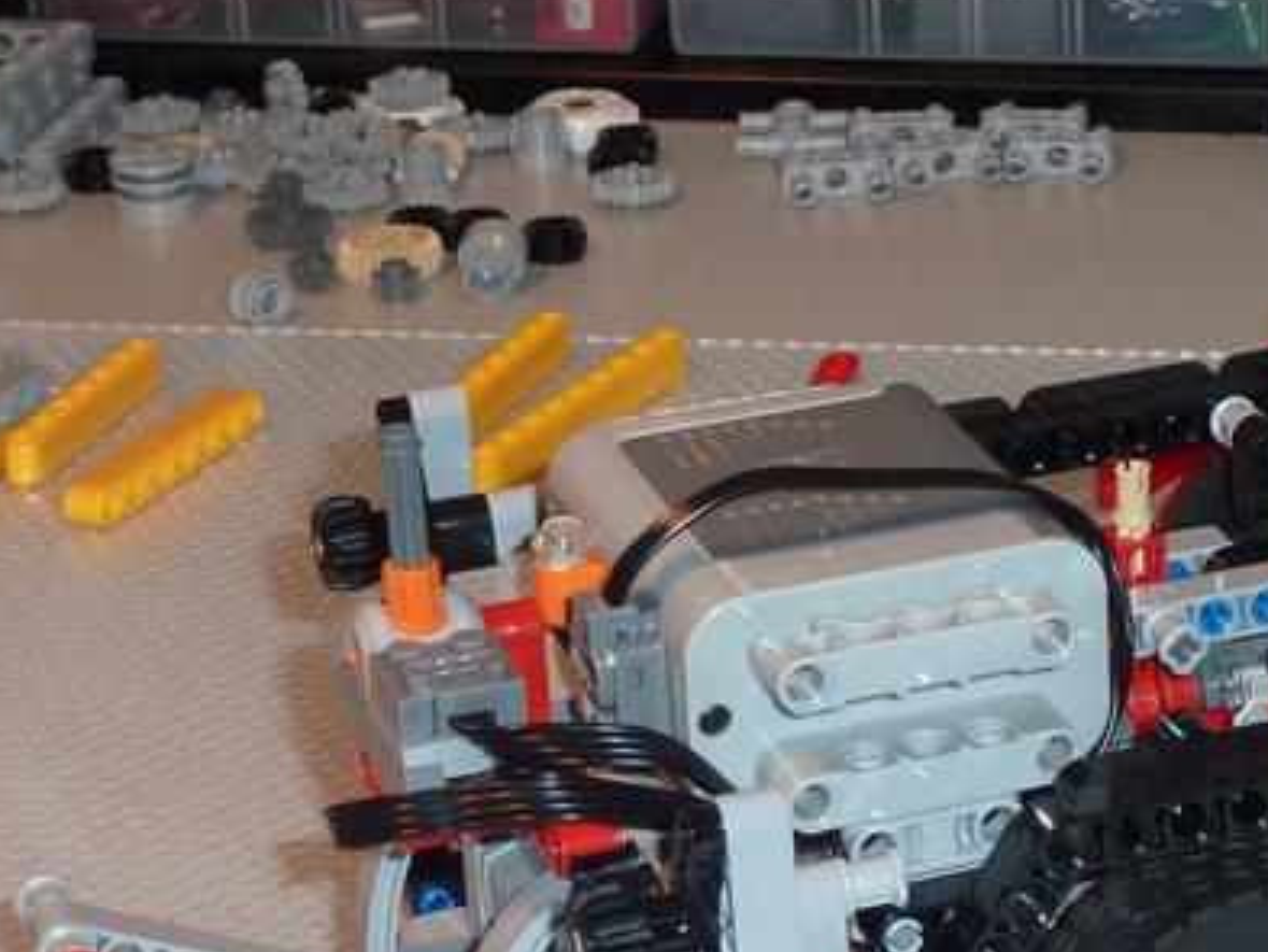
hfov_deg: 15.4
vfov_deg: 11.9
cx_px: 1362
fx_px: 4580
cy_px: 390
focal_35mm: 125
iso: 100
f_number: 3.8
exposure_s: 1/30
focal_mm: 7.9
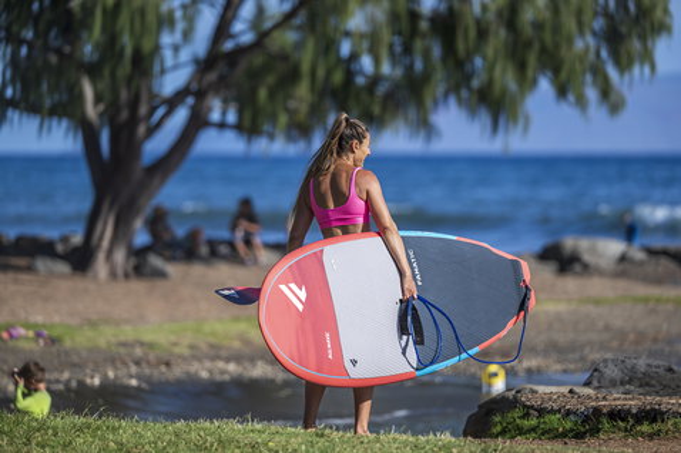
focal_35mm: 330
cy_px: 226
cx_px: 340
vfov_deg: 4.2
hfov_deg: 6.2
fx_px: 6238
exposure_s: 1/1250
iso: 90
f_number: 4.5
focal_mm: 330
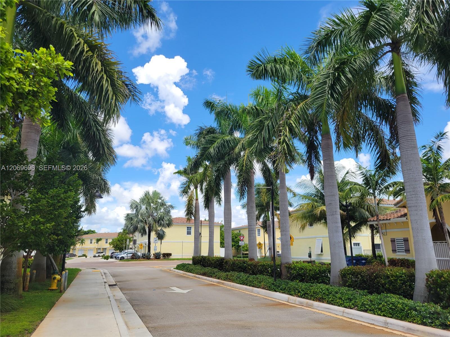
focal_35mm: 26
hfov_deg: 67.3
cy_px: 168
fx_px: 338
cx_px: 225
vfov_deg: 53.1
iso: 40
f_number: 1.8
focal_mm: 5.4
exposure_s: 1/1311
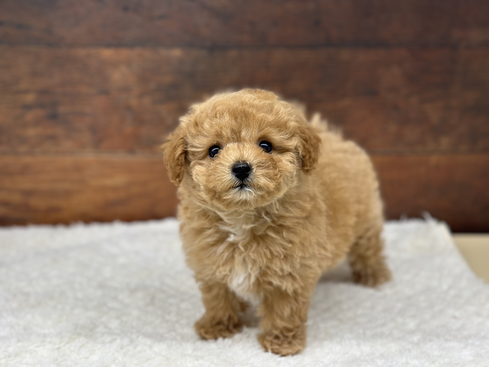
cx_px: 244
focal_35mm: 48
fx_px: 678
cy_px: 184
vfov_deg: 30.3
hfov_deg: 39.7
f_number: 1.78
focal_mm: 6.86
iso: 100
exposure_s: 1/121
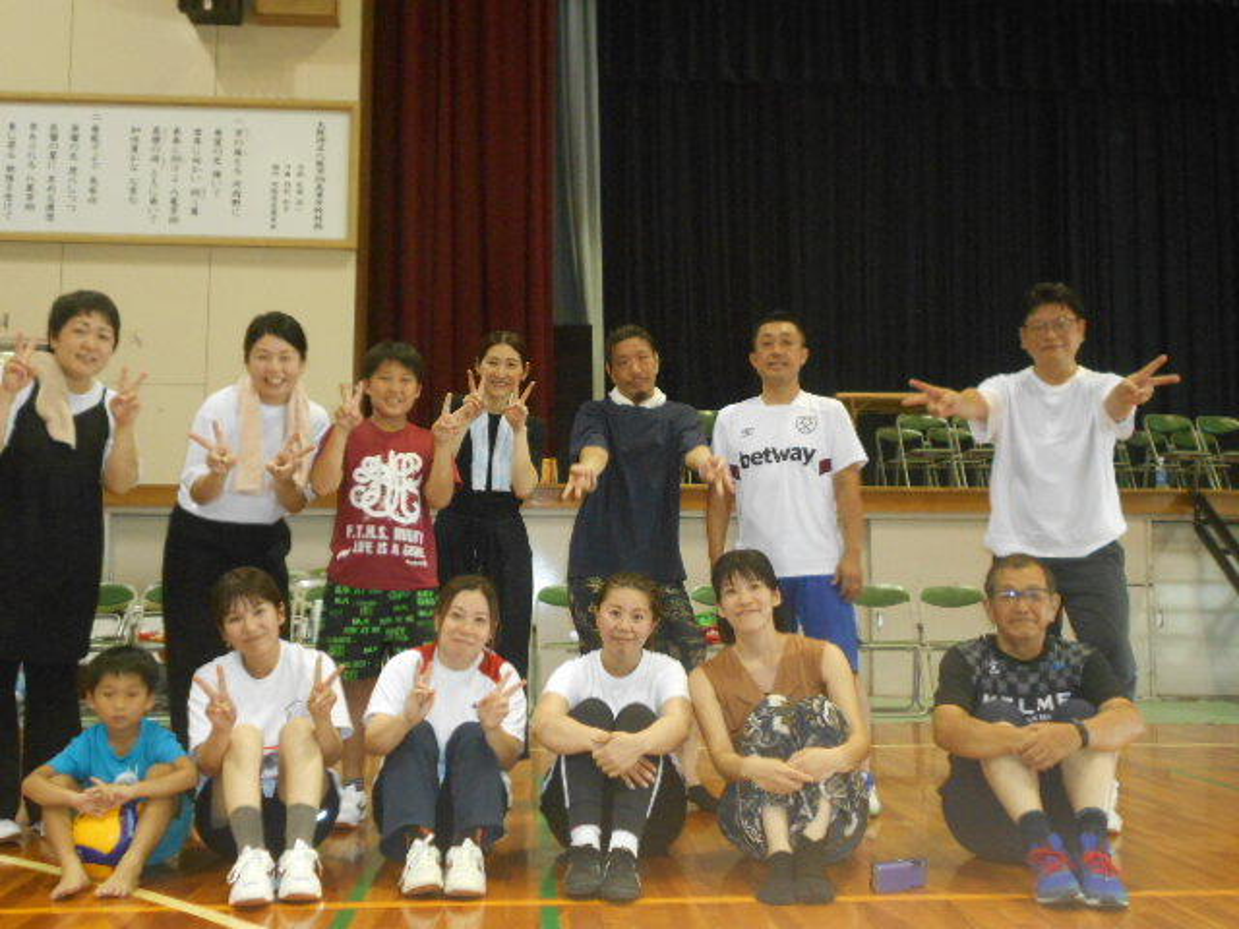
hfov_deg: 47.9
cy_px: 464
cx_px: 620
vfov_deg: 36.8
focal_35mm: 39
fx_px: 1396
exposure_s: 1/30
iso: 500
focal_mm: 6.7
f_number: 3.9
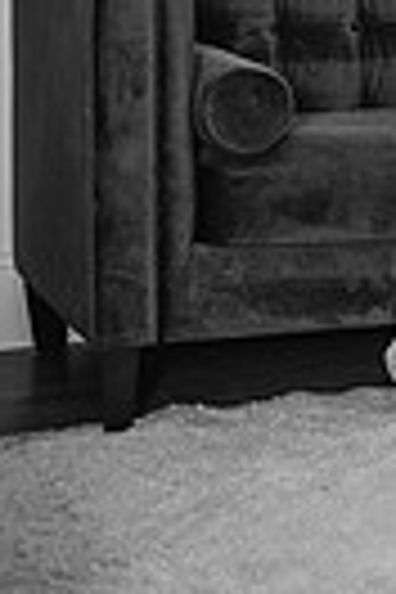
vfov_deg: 16.4
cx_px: 650
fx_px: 1963
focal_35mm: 119
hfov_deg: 10.9
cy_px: -140
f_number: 1.8
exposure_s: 1/160
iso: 100
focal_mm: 35
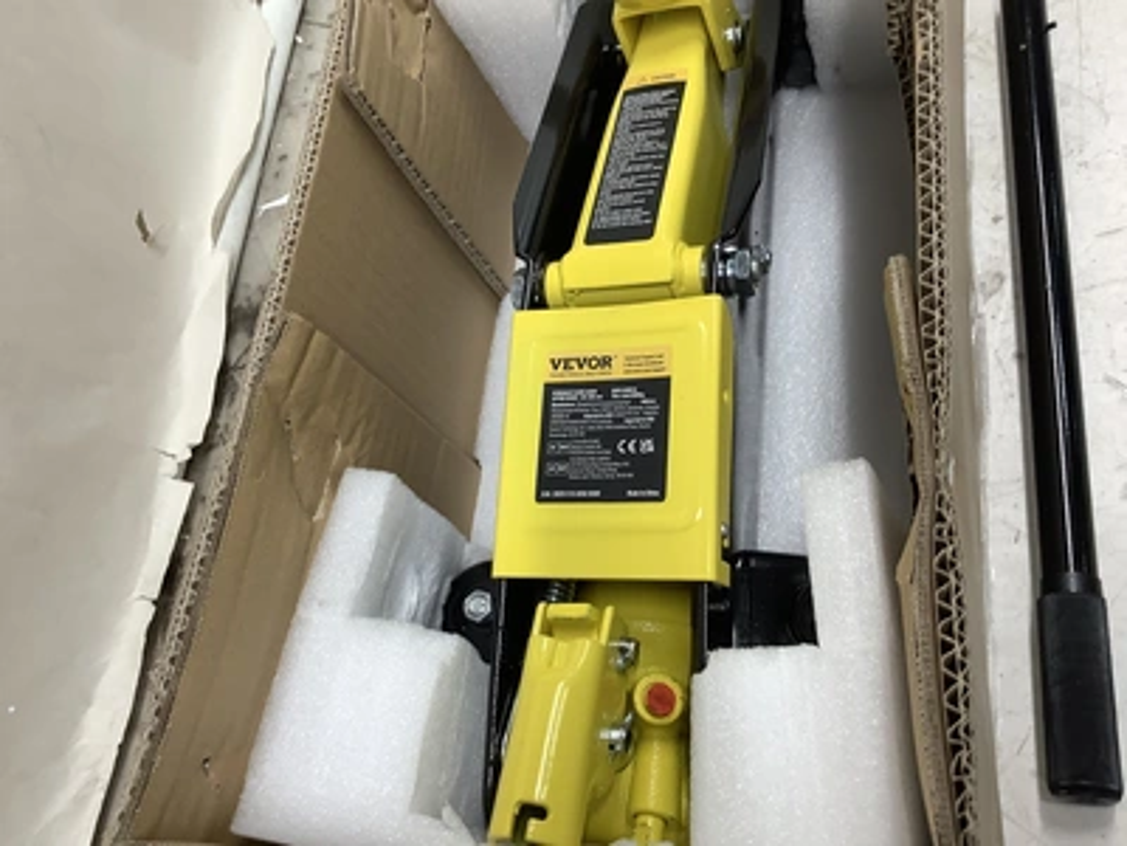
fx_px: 1009
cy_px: 423
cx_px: 564
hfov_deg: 58.4
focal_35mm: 31
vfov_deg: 45.4
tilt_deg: -56.2
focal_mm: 3.3
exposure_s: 1/120
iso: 80
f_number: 2.4
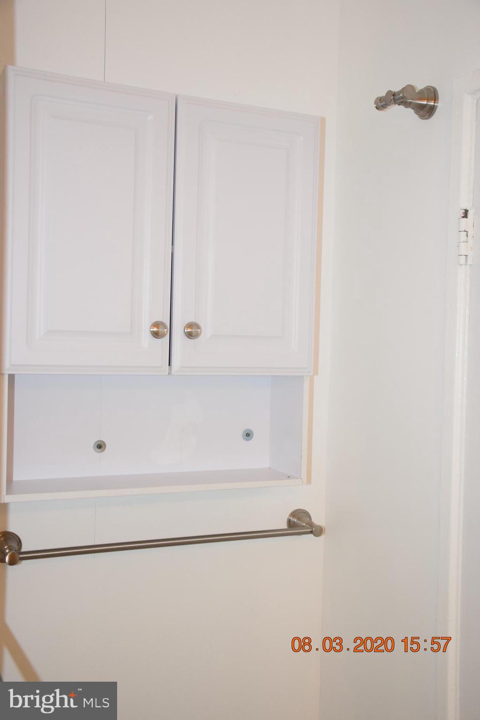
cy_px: 360
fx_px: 810
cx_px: 240
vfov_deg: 47.9
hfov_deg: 33.0
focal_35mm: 40
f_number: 5
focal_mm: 27
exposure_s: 1/100
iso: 800
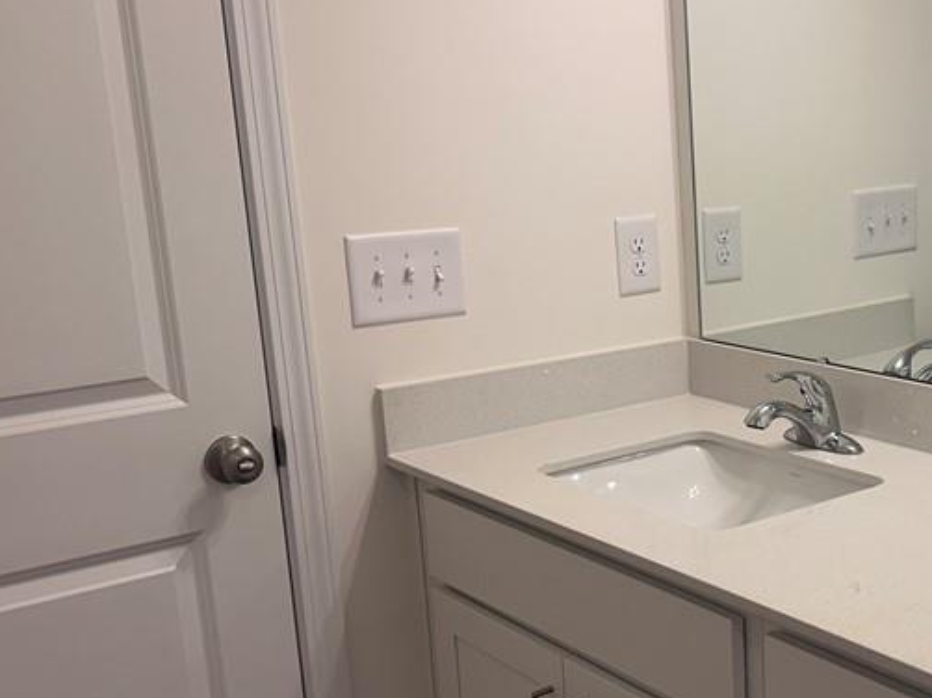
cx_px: 815
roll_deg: +1.5
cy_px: 410
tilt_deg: -12.3
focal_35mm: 49
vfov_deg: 29.6
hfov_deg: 36.8
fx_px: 1319
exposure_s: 1/120
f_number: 1.78
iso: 80
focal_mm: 6.86
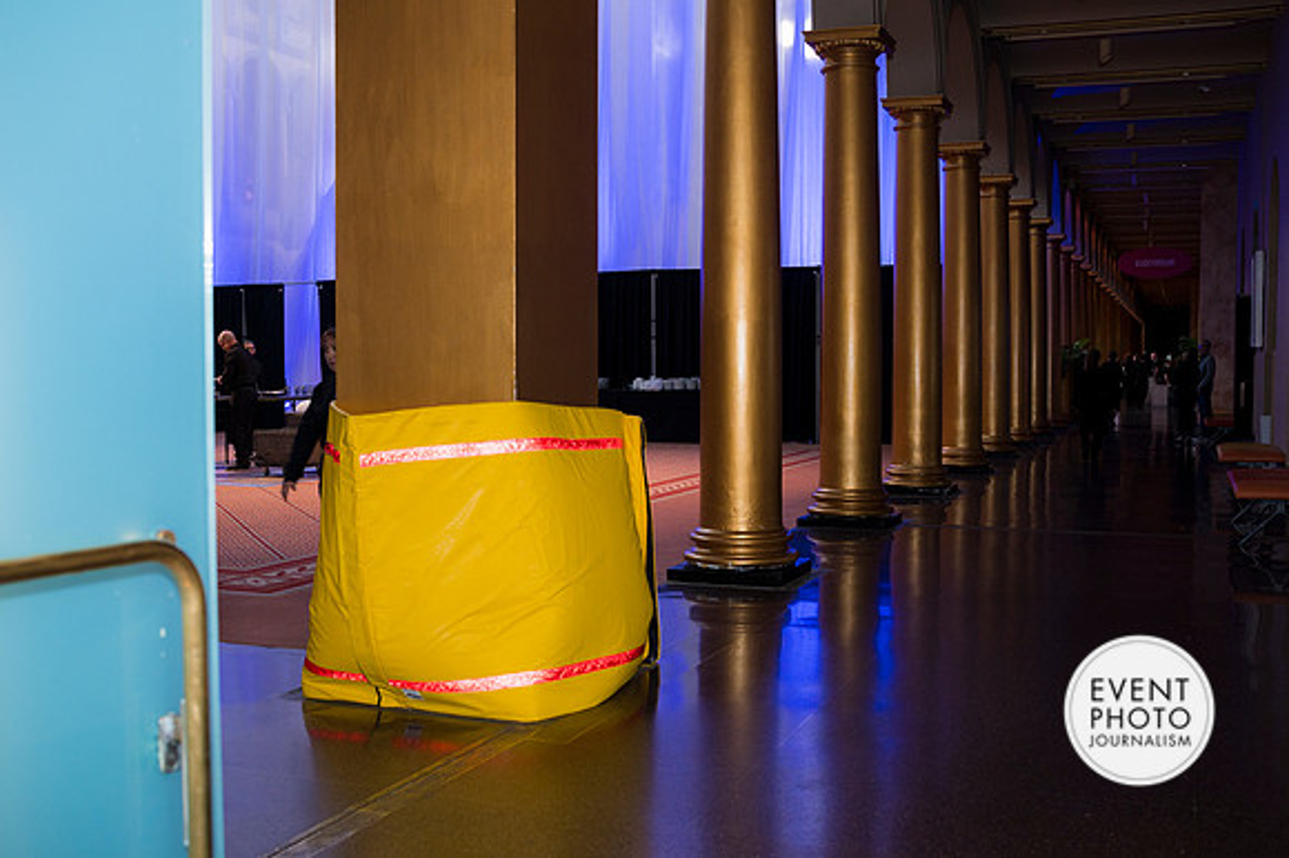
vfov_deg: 35.3
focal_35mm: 38
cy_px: 428
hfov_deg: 51.2
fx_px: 1347
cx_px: 646
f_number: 4
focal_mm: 35
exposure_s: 1/100
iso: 800
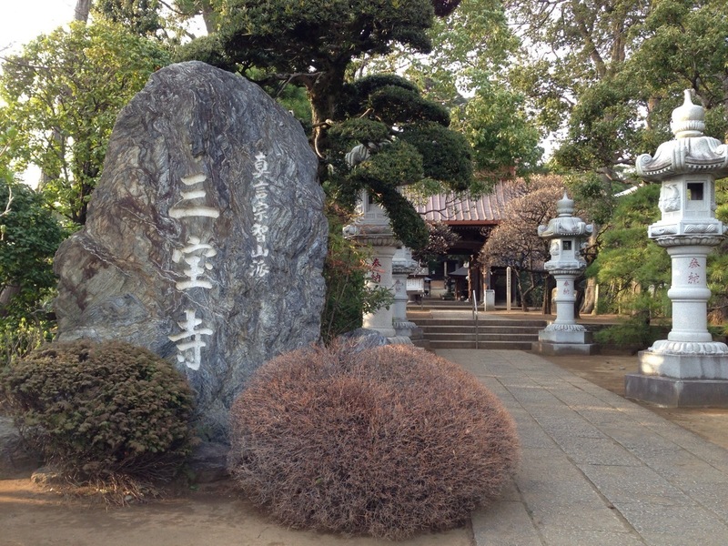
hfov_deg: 55.4
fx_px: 694
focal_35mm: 33
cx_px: 364
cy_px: 273
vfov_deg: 42.9
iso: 64
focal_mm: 4.13
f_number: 2.4
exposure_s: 1/120
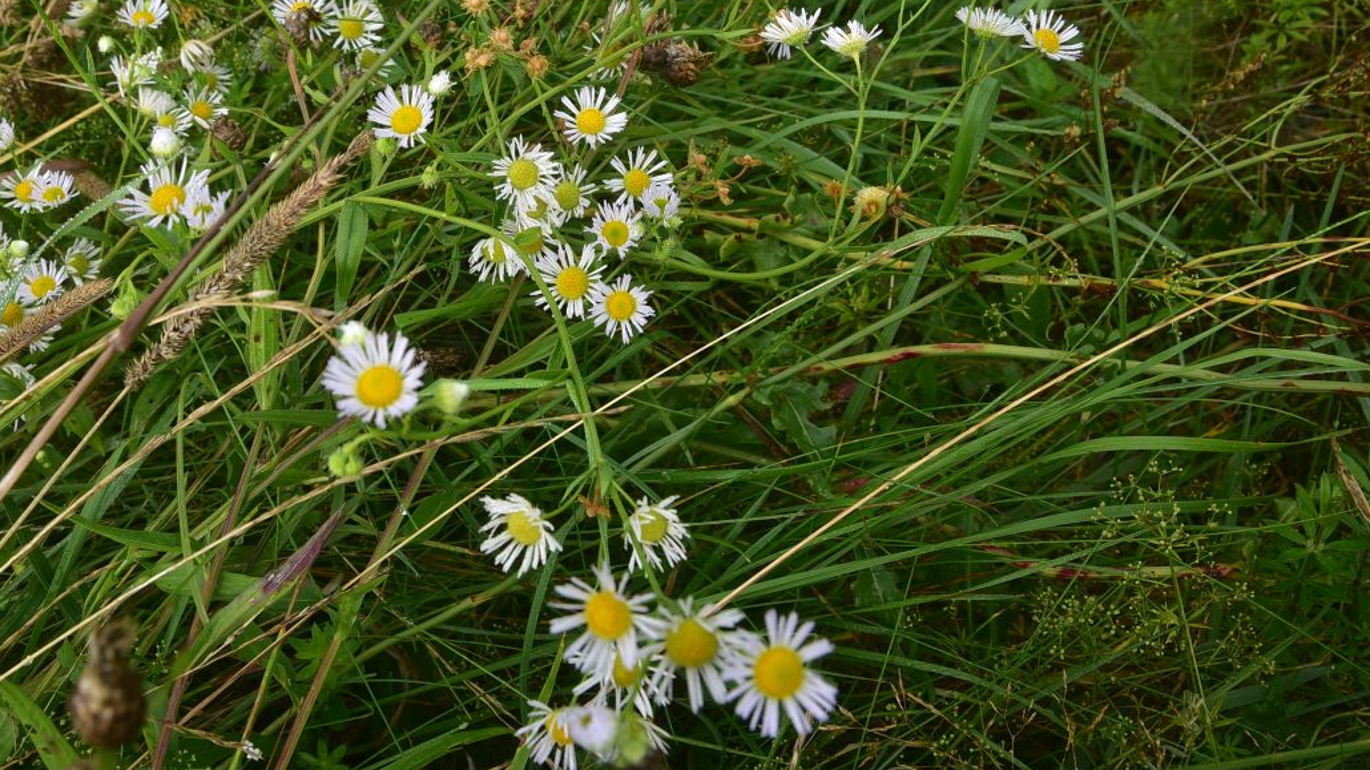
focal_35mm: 41
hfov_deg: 49.1
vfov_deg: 28.6
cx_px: 555
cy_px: 200
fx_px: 1489
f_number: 13
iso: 320
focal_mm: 31
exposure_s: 1/125
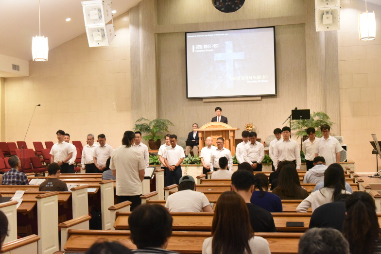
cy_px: 126
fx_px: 519
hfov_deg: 40.3
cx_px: 190
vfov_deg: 27.5
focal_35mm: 49
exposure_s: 1/100
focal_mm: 48
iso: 12800
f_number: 5
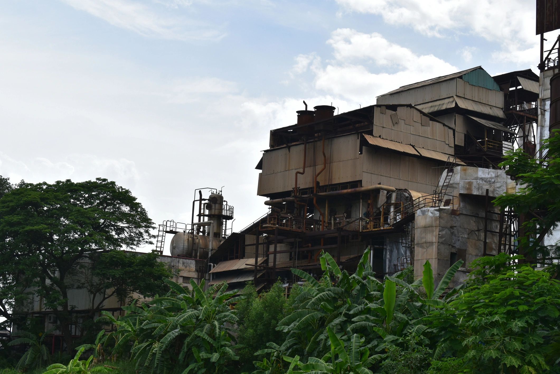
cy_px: 187
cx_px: 280
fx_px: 1120
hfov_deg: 28.1
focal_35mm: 72
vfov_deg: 18.9
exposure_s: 1/500
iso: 320
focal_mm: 48
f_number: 11
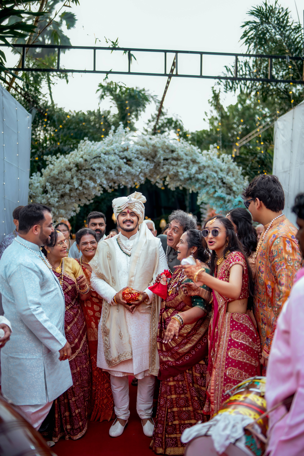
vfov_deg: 54.4
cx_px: 152
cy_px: 228
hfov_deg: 37.9
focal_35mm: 35
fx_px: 443
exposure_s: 1/320
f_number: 1.4
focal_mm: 35
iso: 80
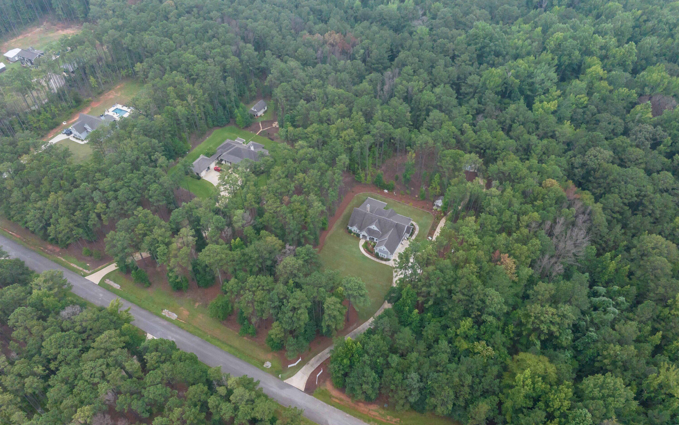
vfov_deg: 47.3
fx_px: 481
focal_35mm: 26
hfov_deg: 70.4
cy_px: 258
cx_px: 341
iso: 400
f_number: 8
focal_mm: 12.29
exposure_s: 1/160
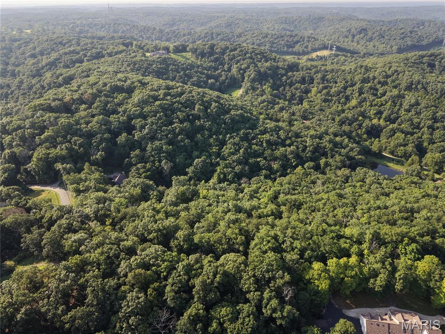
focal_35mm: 24
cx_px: 222
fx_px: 309
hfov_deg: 71.6
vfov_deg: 56.8
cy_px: 167
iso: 400
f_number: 1.8
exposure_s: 1/80
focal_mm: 8.67
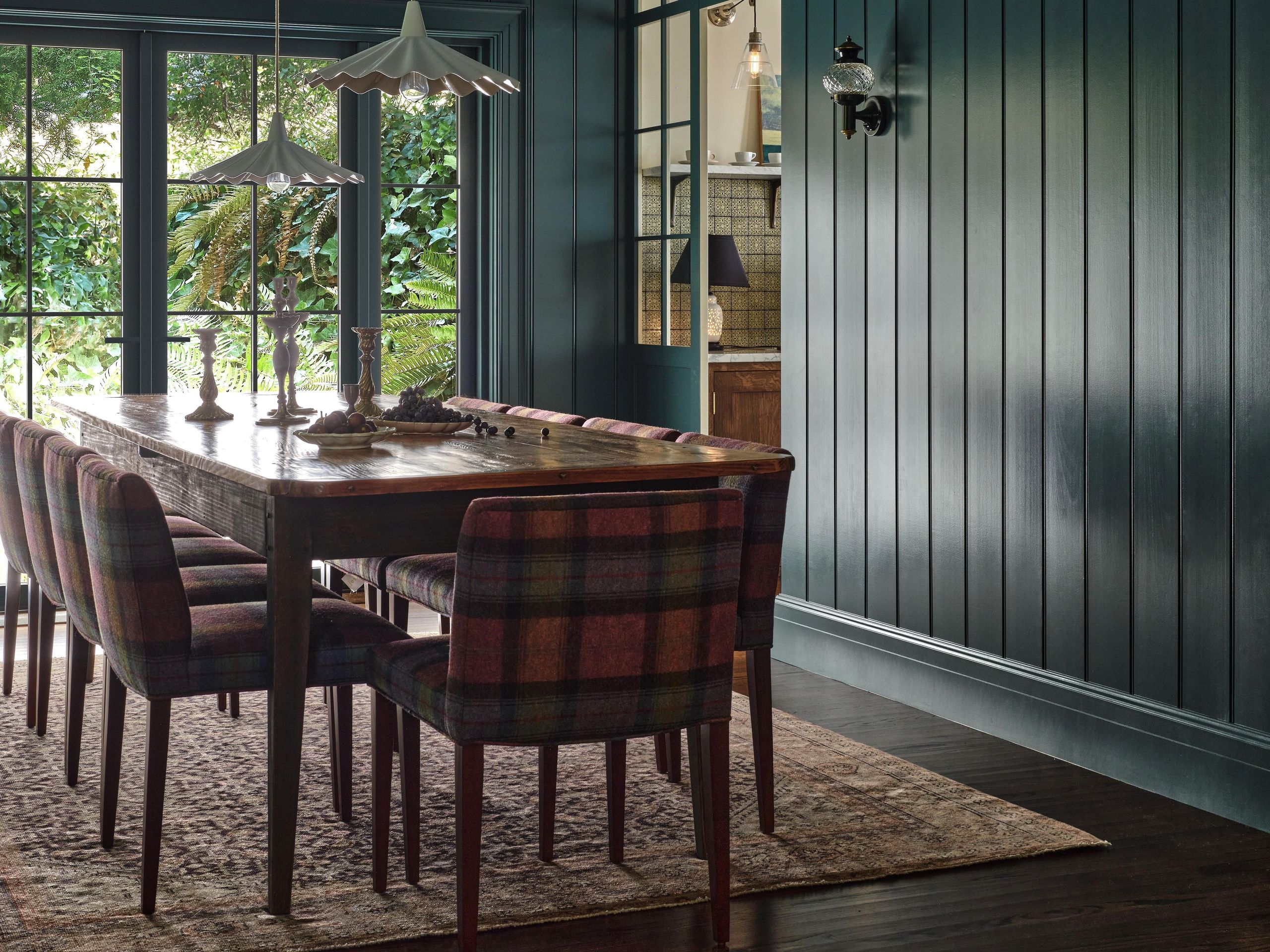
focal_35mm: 40
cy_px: 476
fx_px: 1468
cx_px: 635
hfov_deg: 46.8
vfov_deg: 36.0
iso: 200
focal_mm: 50
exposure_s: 1/8
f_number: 14
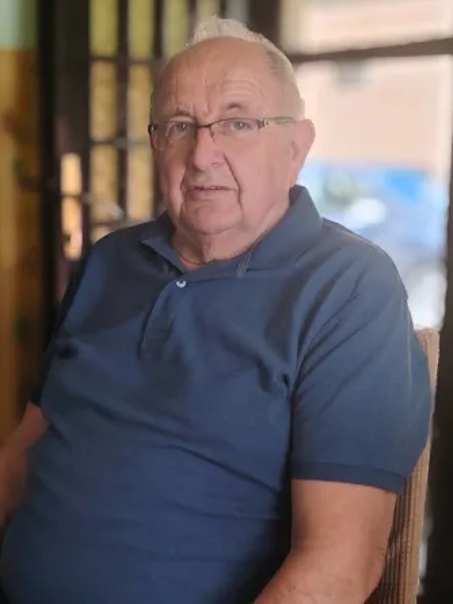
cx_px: 182
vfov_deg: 32.7
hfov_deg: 24.8
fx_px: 1029
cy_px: 339
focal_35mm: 59
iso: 116
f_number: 4
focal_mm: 5.25
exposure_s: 1/33.3
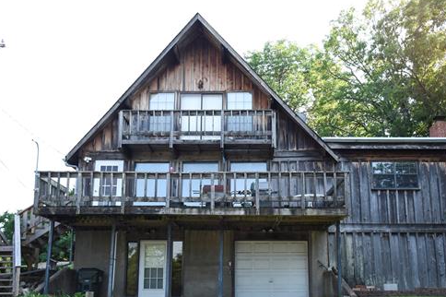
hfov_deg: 43.0
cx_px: 238
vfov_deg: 29.4
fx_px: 565
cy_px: 157
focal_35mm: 46
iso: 200
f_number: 3.8
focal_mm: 23
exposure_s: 1/320
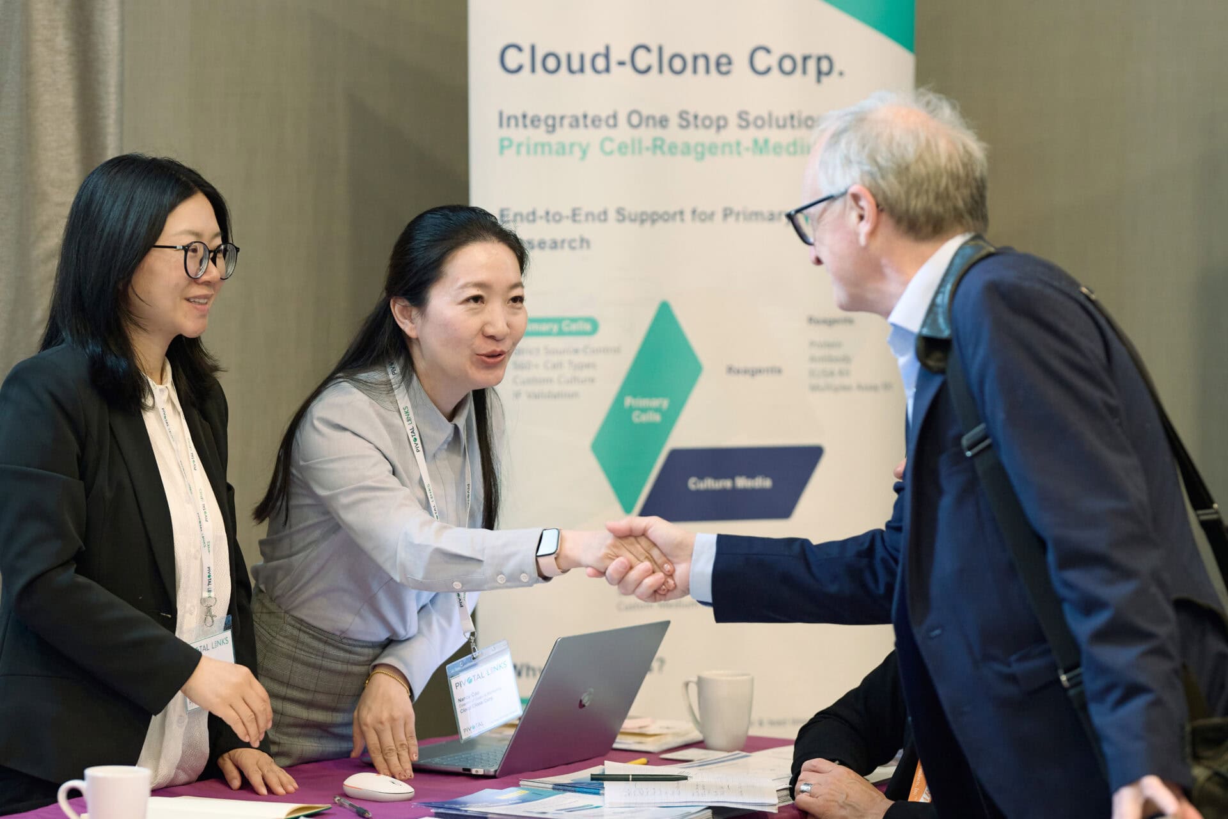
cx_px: 614
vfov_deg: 10.2
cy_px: 410
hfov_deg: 15.2
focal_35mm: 135
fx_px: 4605
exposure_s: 1/125
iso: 1600
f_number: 2.8
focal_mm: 135
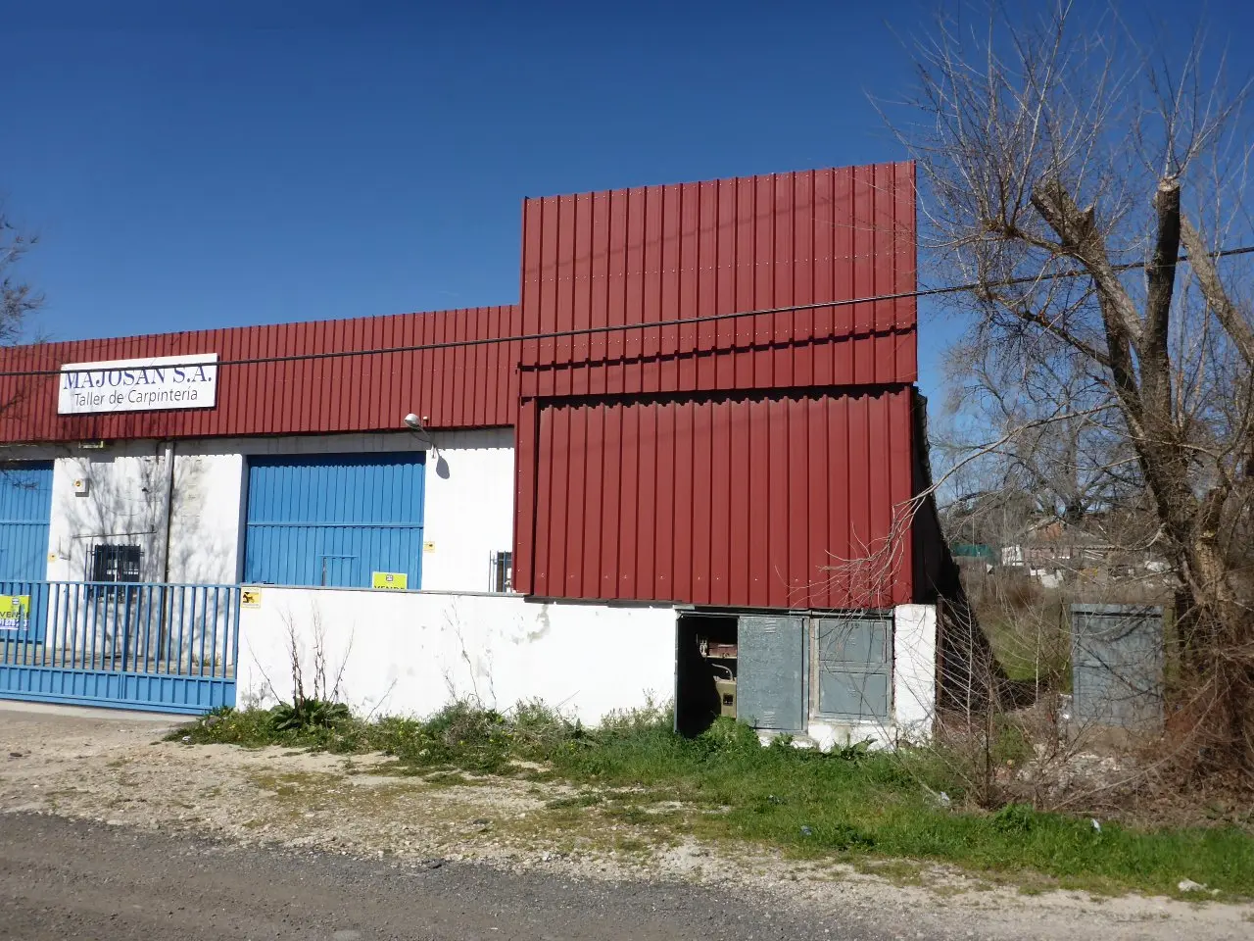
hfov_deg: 63.4
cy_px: 470
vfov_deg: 49.7
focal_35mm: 28
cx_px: 627
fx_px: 1014
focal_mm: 4.9
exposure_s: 1/200
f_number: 10
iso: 100
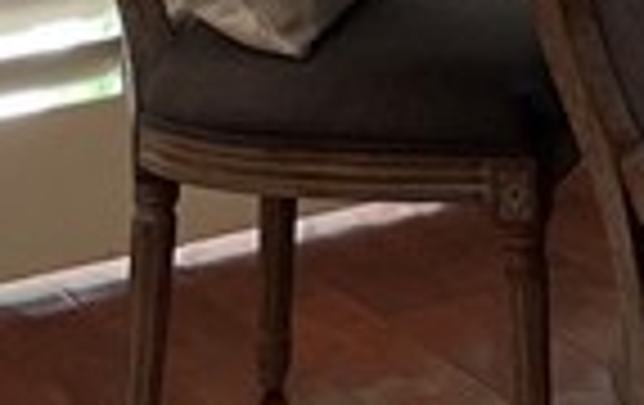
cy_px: -356
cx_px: 1216
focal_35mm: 197
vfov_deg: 6.5
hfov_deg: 10.0
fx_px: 3464
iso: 80
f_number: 1.6
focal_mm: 4.2
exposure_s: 1/120
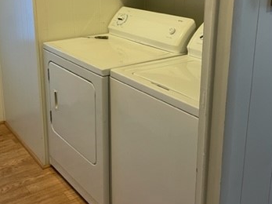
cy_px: 64
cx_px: 100
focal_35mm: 48
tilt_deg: -18.8
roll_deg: +1.5
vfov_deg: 30.0
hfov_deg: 39.4
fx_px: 377
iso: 125
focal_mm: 4.2
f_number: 1.6
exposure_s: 1/60
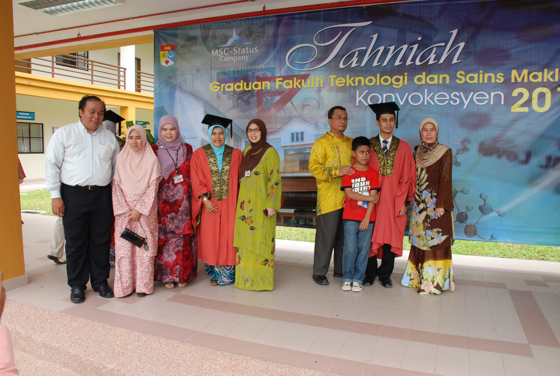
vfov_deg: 48.1
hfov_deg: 67.3
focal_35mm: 27
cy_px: 188
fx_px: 421
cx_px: 280
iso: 200
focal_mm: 18
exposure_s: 1/60
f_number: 8
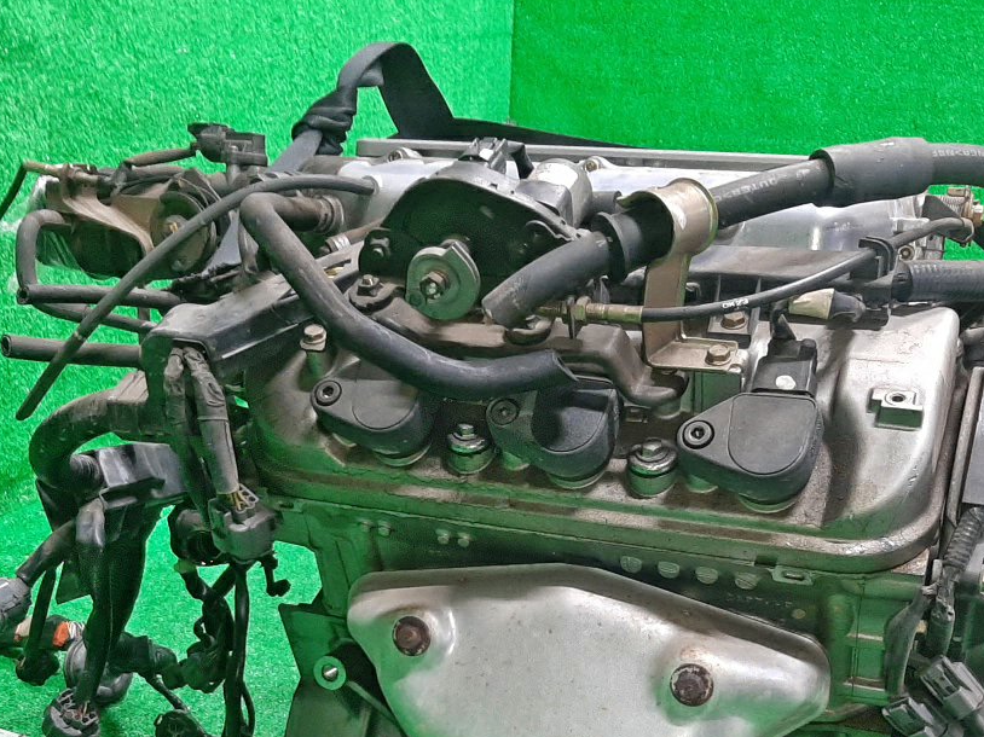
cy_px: 633
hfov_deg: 41.2
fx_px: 1307
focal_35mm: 46
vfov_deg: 30.4
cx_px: 487
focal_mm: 3.93
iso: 240
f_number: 1.7
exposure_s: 1/50
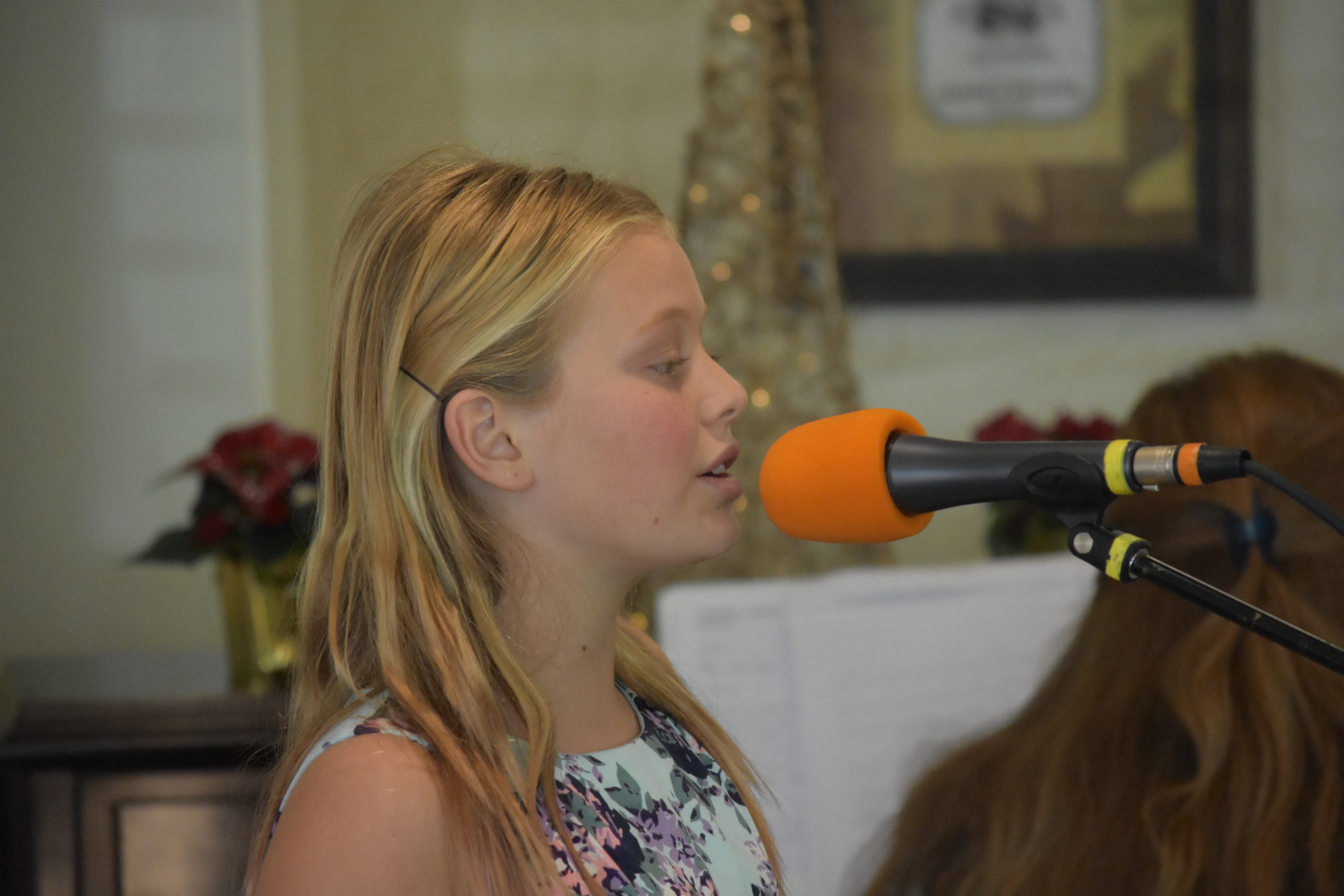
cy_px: 448
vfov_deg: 6.1
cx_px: 672
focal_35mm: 225
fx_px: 8399
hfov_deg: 9.1
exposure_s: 1/1000
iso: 4500
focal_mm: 150
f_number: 4.8
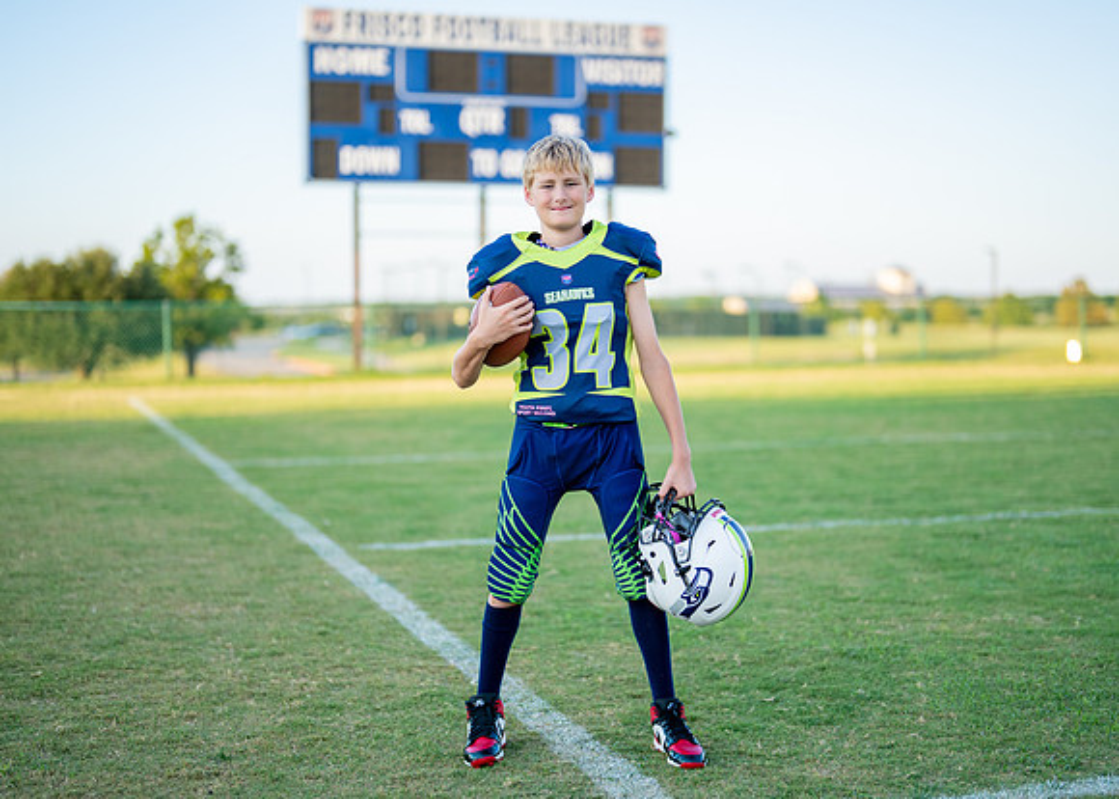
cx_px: 602
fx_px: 1865
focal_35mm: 59
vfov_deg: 24.2
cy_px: 402
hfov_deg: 33.4
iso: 160
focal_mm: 50
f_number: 1.2
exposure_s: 1/2000
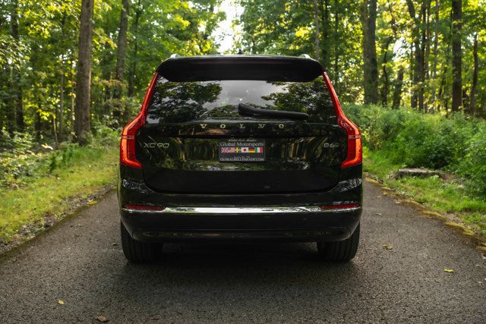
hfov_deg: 50.7
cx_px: 243
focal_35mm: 38
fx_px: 513
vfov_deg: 35.1
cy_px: 162
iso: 640
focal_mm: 38
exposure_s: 1/400
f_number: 4.5
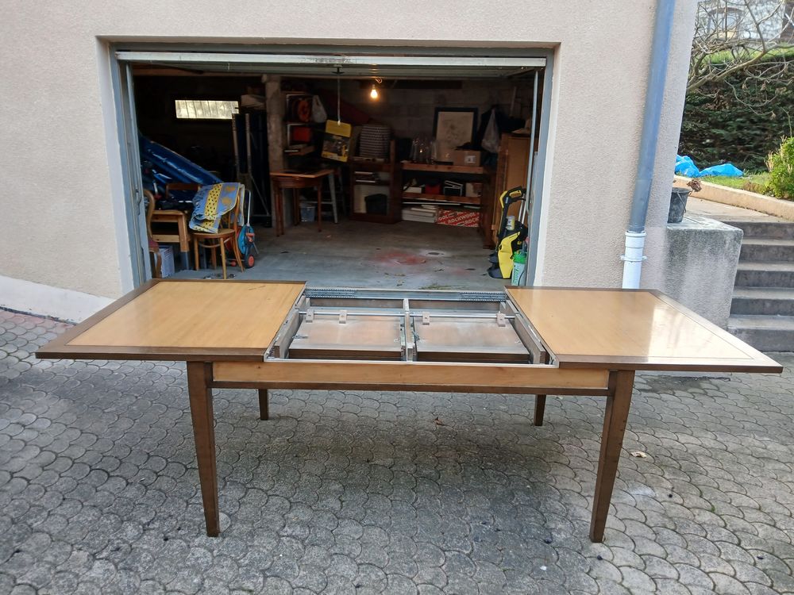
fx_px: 596
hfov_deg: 67.3
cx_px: 397
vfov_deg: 53.1
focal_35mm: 26
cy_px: 298
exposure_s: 1/50
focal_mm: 3.98
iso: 100
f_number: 1.8
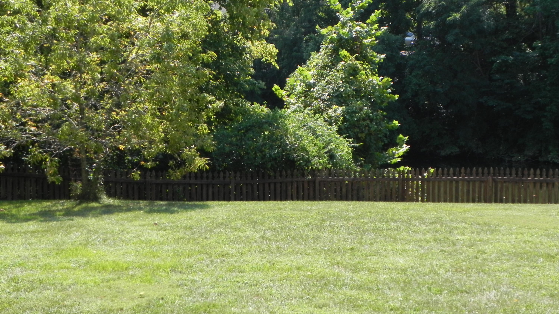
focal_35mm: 72
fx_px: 1067
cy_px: 121
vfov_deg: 16.7
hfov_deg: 29.4
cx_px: 280
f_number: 3.5
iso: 167
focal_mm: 11.8
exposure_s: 1/500
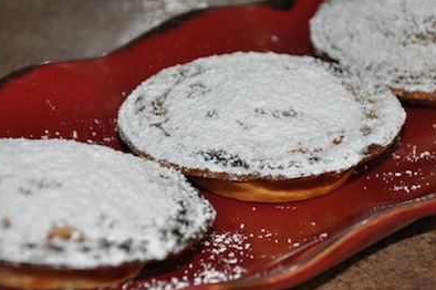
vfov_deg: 8.5
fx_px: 1956
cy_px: 143
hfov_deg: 12.7
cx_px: 264
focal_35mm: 162
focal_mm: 85
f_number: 5.6
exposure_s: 1/60
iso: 800
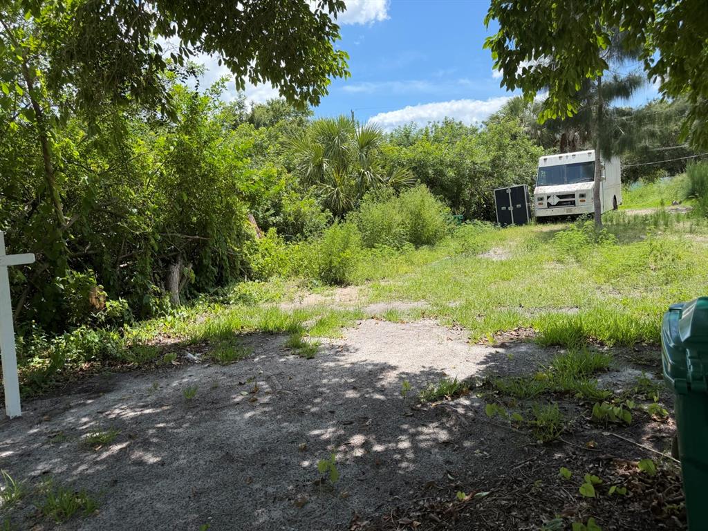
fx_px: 491
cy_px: 266
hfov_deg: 71.6
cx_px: 354
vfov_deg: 56.8
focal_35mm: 24
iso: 100
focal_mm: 6.76
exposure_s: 1/2703
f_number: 1.78
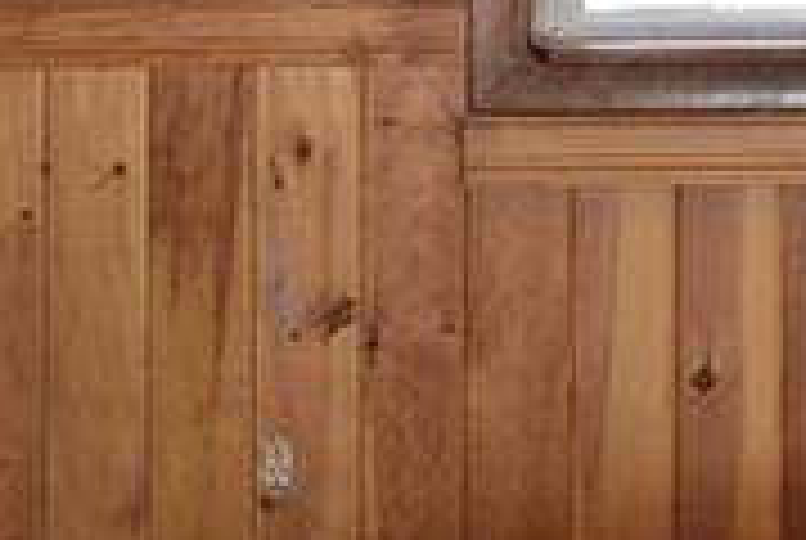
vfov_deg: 13.1
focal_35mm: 98
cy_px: -315
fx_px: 2207
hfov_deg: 19.7
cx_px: 923
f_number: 4
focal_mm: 11.5
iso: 800
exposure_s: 1/80
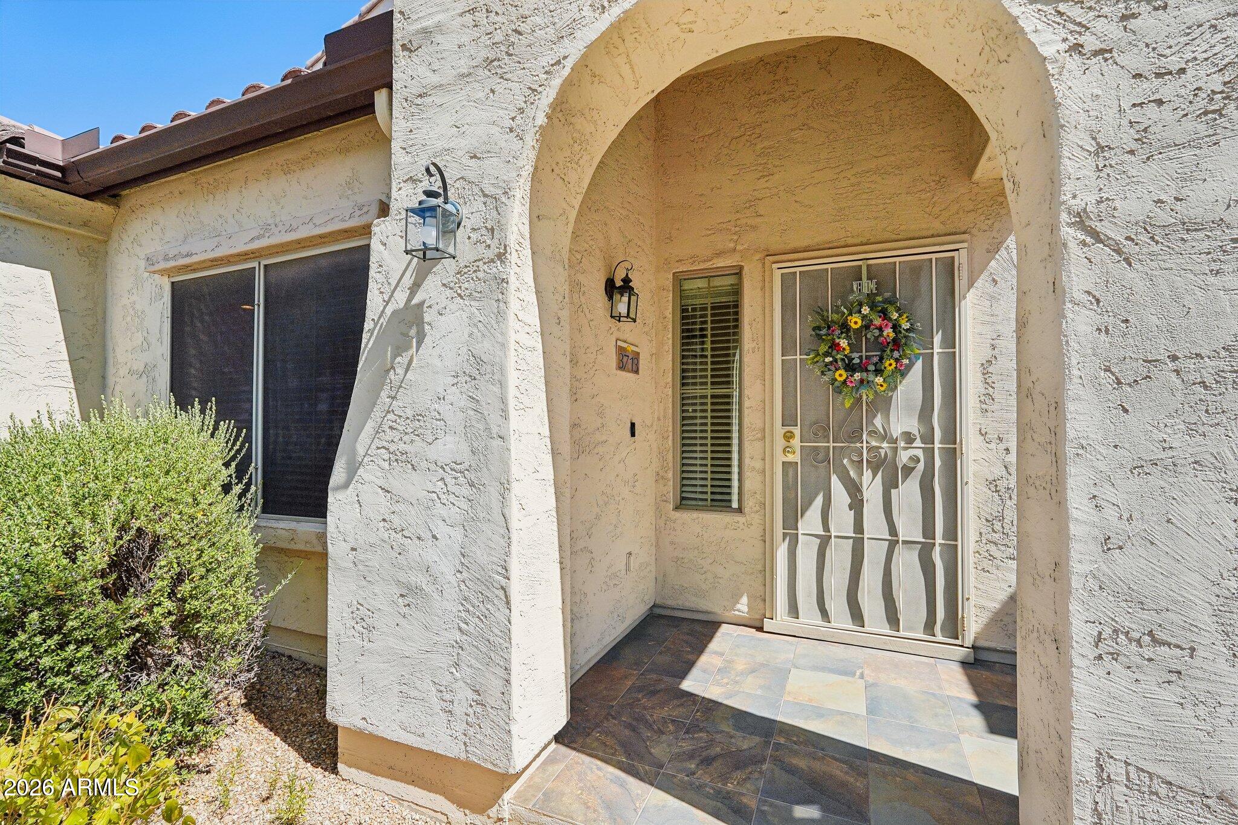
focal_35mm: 16
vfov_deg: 72.0
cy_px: 412
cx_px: 619
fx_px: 567
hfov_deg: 95.0
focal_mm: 16.5
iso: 400
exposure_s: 1/3200
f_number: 5
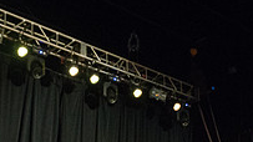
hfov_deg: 26.2
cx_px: 128
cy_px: 168
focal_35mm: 81
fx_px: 543
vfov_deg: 14.5
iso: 4000
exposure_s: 1/500
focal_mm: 24
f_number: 2.8
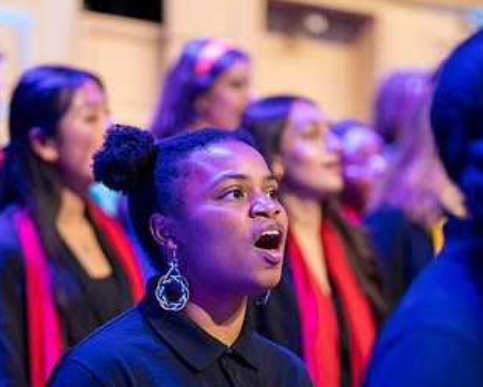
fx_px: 2618
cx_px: 217
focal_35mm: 183
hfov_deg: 10.5
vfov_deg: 8.4
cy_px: 286
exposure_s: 1/125
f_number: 2.8
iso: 5000
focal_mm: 105
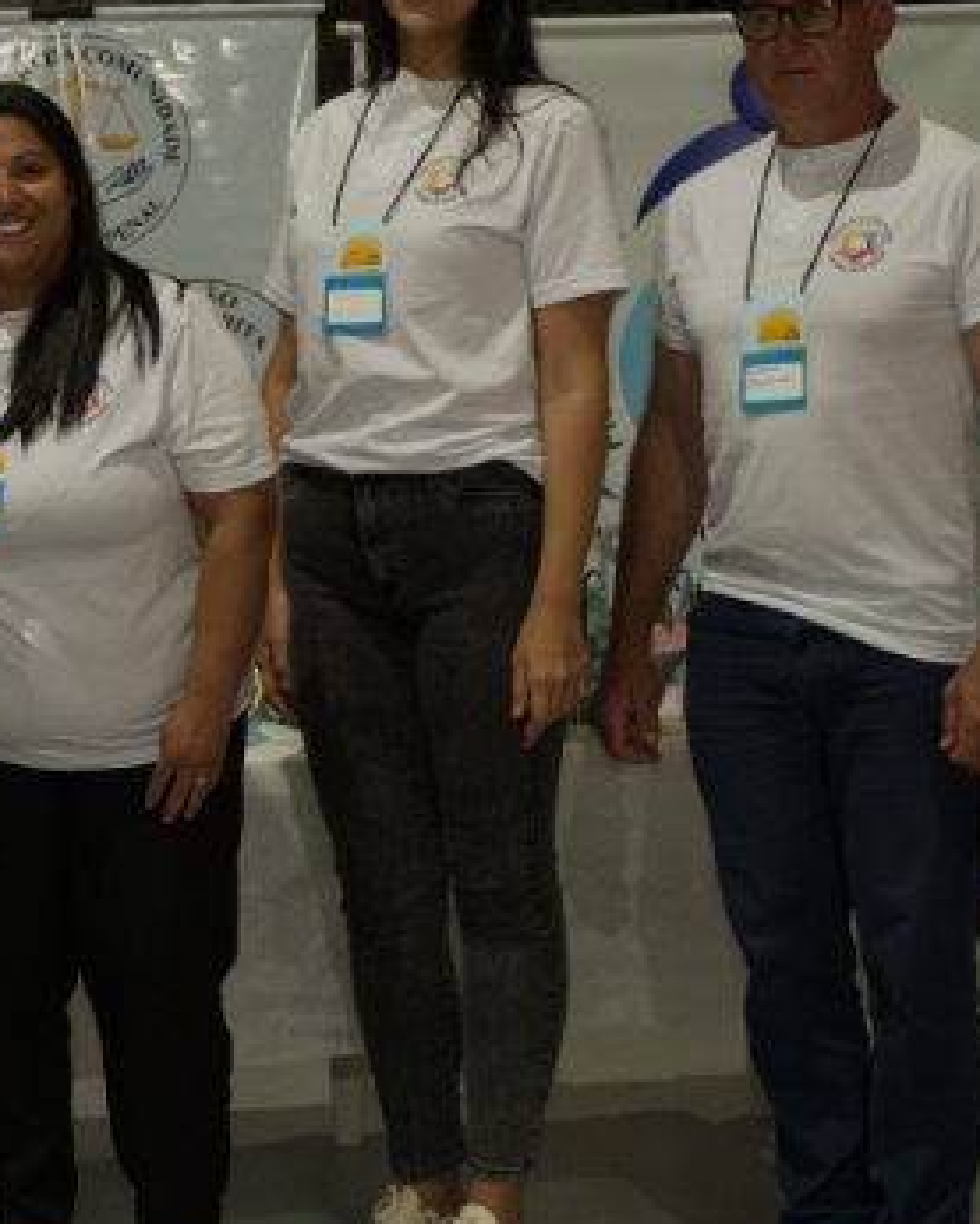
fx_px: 4131
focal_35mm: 114
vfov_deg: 16.8
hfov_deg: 13.2
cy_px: 815
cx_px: -188
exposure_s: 1/100
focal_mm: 35
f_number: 4
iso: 3200
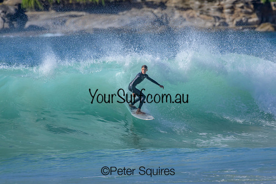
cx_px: 138
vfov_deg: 1.4
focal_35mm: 1000
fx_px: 7668
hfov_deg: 2.1
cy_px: 92
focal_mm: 1000
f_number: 11
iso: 1000
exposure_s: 1/2000
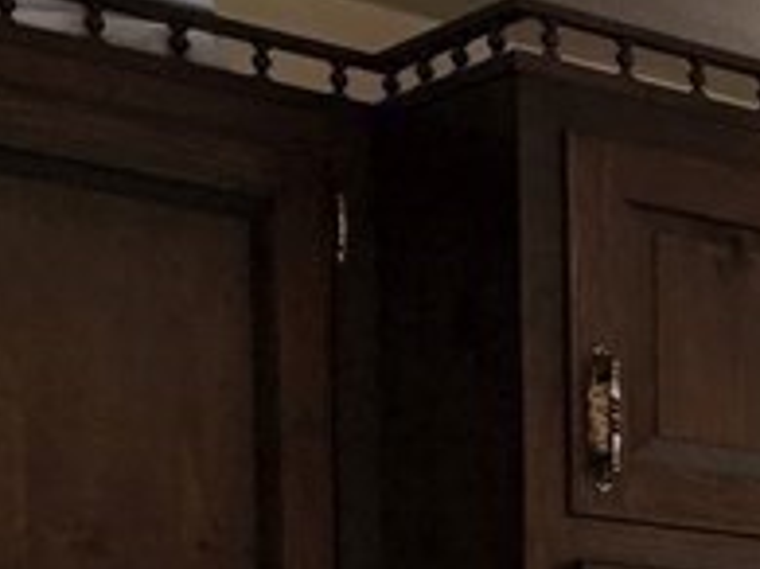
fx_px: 2655
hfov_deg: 13.8
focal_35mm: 121
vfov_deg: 11.3
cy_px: 1072
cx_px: 1528
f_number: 1.8
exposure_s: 1/120
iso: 320
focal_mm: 6.4
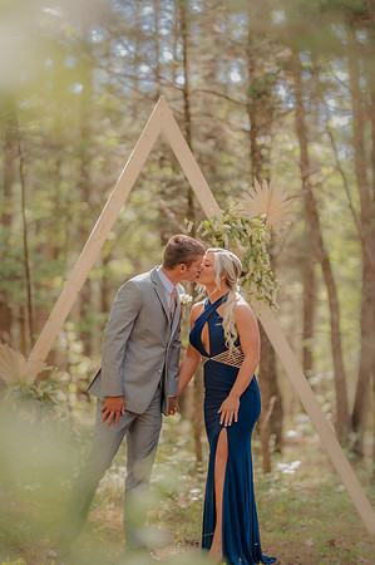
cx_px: 188
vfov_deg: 19.5
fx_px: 1644
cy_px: 282
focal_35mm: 105
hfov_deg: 13.0
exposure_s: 1/5000
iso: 2000
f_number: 1.6
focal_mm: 105
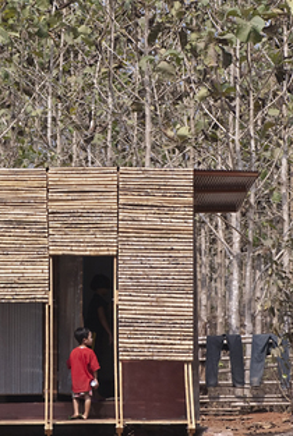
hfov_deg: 5.5
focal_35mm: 252
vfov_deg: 8.2
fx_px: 3060
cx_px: 73
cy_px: 125
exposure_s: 1/320
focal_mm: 105
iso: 100
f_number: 5.6
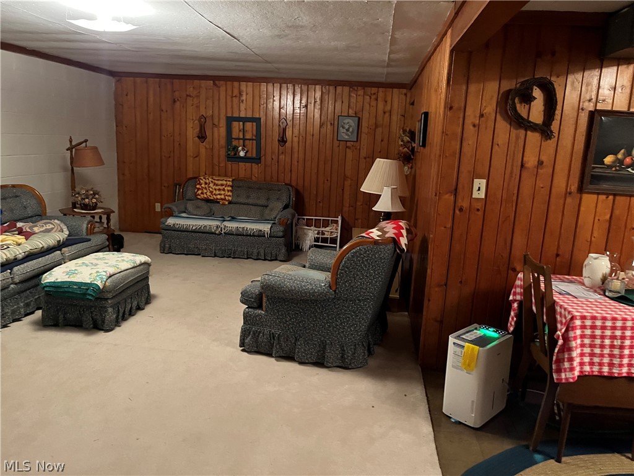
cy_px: 238
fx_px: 476
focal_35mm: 26
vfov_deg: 53.1
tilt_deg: -12.5
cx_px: 317
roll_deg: -1.3
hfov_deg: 67.3
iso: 640
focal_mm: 5.1
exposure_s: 1/30
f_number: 1.6
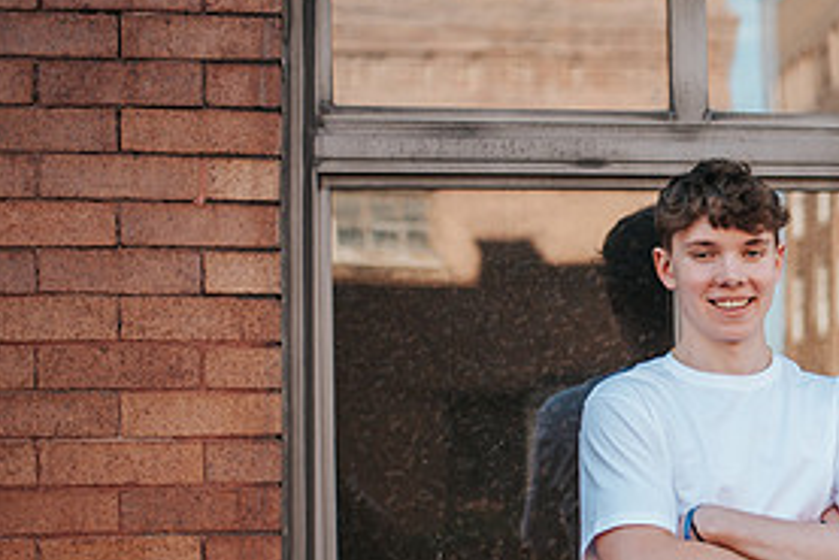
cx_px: 776
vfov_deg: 16.8
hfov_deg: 24.2
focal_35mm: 81
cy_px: 437
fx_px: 1889
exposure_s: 1/1250
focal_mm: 35
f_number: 1.8
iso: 320
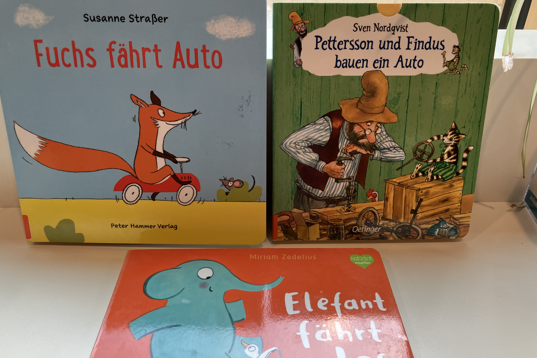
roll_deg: -0.8
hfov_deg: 61.9
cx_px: 271
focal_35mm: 30
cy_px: 197
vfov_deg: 43.5
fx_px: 447
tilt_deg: -34.4
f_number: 1.8
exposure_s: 1/111
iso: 50
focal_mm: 3.99
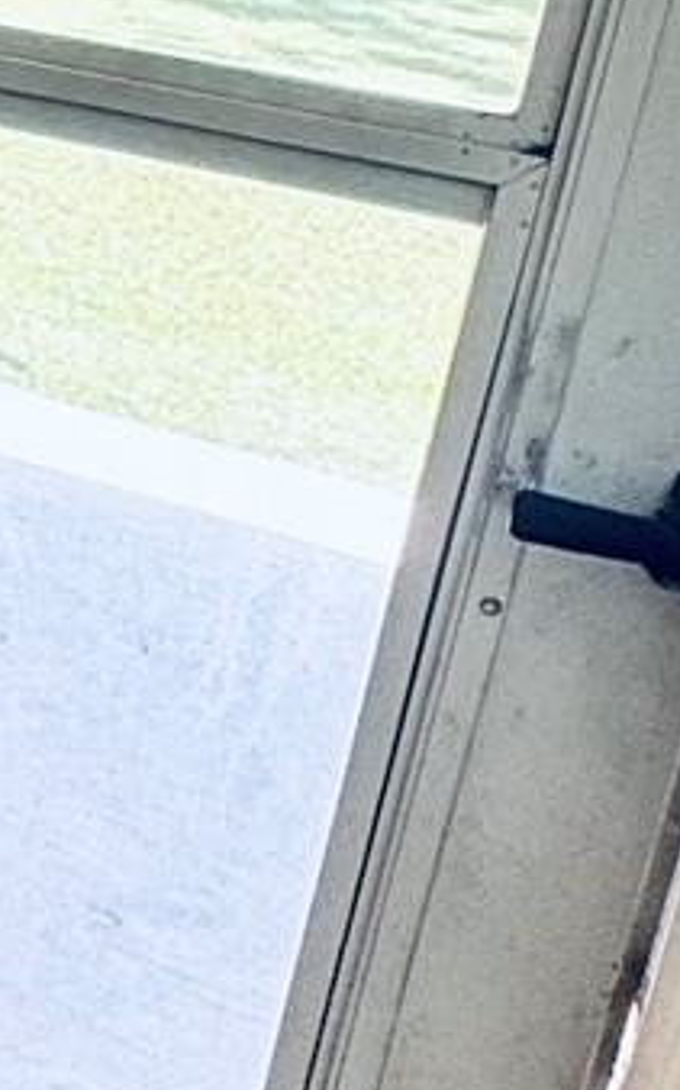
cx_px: -1656
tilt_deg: -14.5
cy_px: 129
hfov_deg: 9.4
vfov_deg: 22.5
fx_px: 2671
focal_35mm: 90
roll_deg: -1.7
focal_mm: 2.22
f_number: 2.2
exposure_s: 1/120
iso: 64
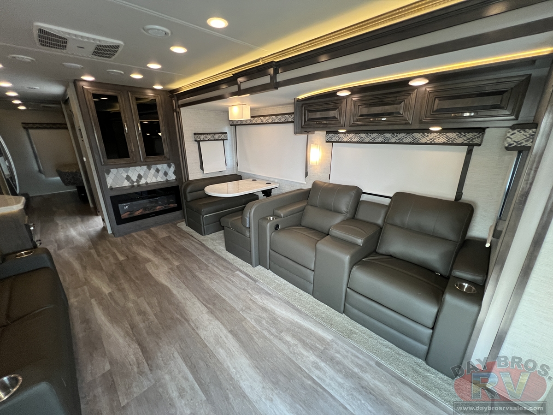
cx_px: 276
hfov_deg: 106.2
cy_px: 208
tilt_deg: -18.7
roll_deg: +3.2
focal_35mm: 13
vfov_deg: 89.9
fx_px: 208
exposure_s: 1/60
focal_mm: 1.57
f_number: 1.8
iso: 250
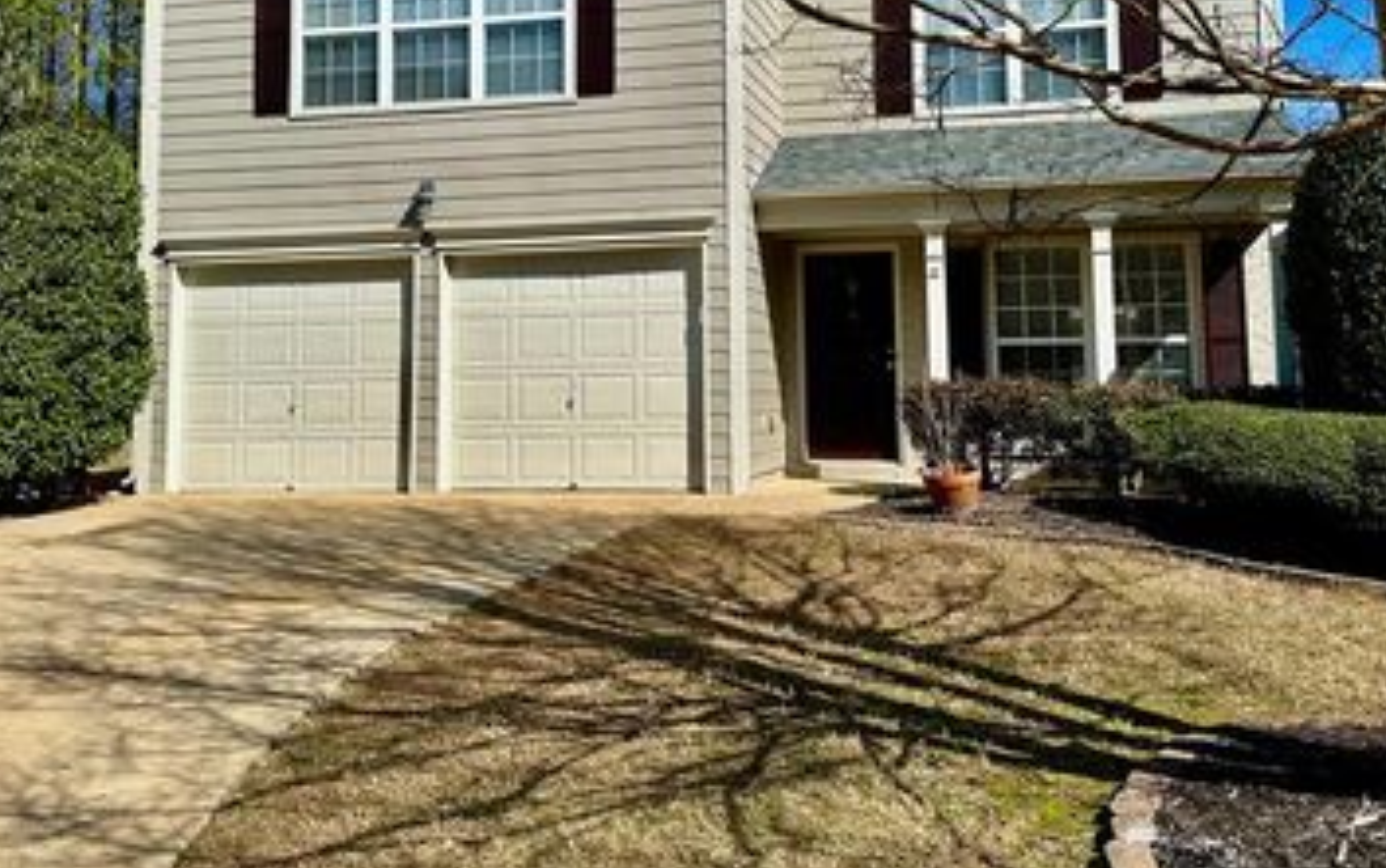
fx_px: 1360
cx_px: 711
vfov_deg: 34.8
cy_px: 238
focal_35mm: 36
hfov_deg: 54.0
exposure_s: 1/4545
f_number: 1.78
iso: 80
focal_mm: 6.86
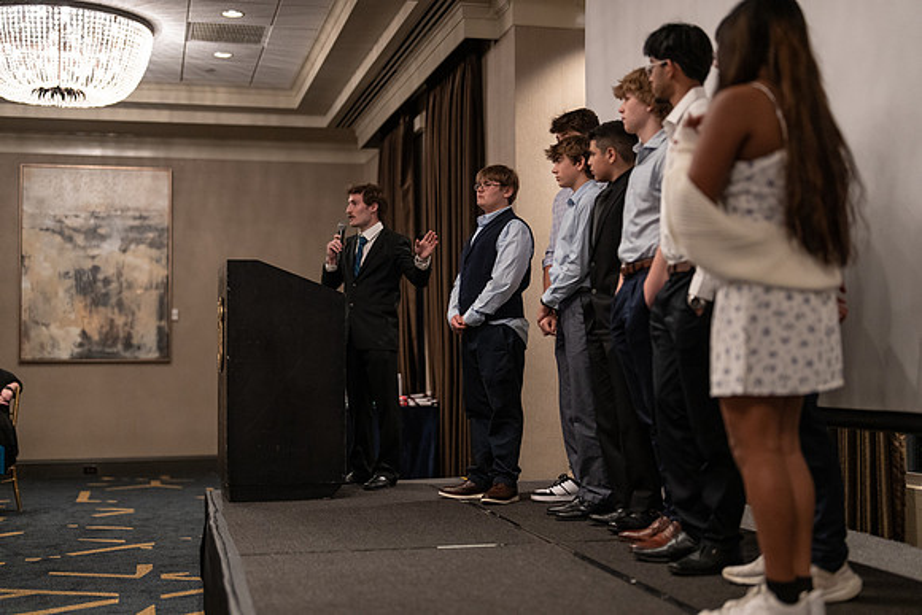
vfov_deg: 27.0
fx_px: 1281
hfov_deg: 39.6
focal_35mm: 50
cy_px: 308
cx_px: 461
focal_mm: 50
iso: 2500
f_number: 1.2
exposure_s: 1/320
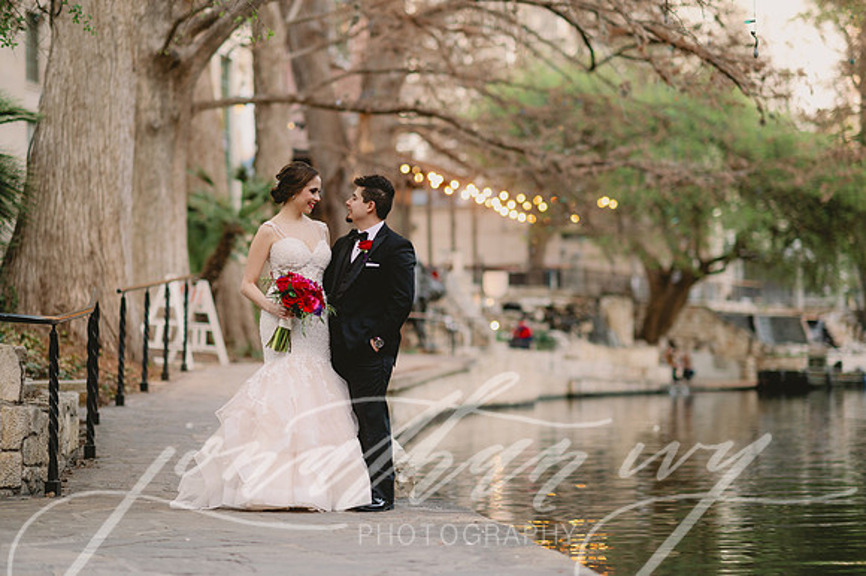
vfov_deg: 16.1
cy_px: 288
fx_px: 2043
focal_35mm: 85
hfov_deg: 23.9
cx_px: 433
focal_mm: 85
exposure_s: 1/320
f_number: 2
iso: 500
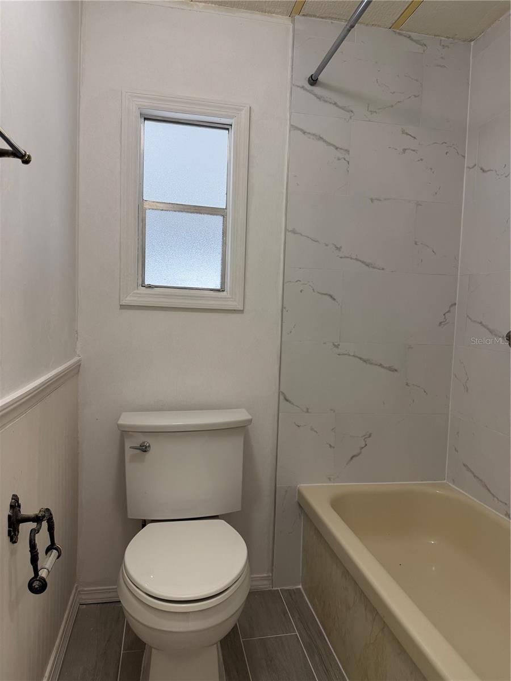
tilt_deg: -4.3
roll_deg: -1.8
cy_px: 340
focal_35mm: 24
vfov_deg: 71.6
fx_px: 472
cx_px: 256
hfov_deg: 56.8
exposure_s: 1/121
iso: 100
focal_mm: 6.76
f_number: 1.78
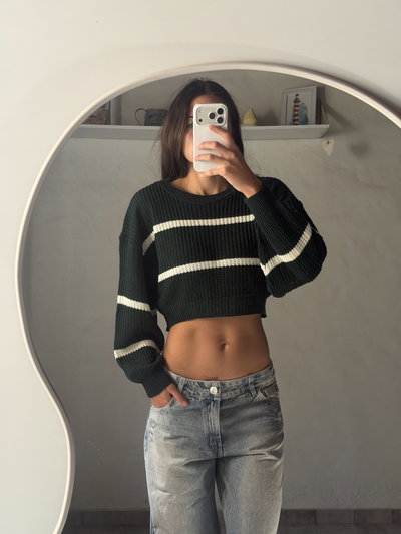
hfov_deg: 30.3
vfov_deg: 39.6
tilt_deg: -22.7
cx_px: 200
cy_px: 267
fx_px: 741
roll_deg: -0.9
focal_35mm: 48
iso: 160
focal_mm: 6.76
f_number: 1.78
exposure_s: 1/60
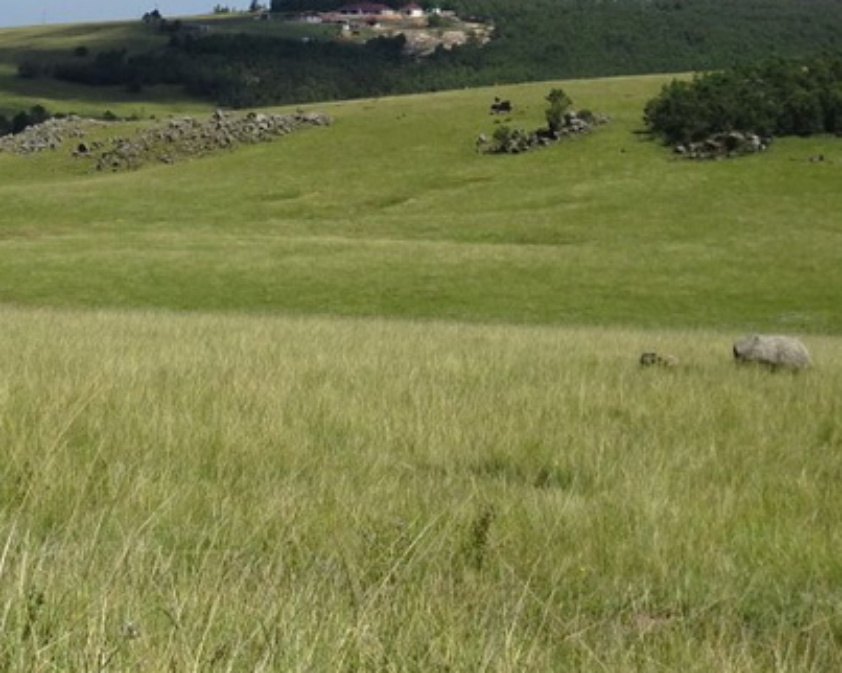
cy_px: 177
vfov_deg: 18.4
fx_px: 2067
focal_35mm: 83
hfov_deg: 22.8
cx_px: 192
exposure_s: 1/1000
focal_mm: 5.79
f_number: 4
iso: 80
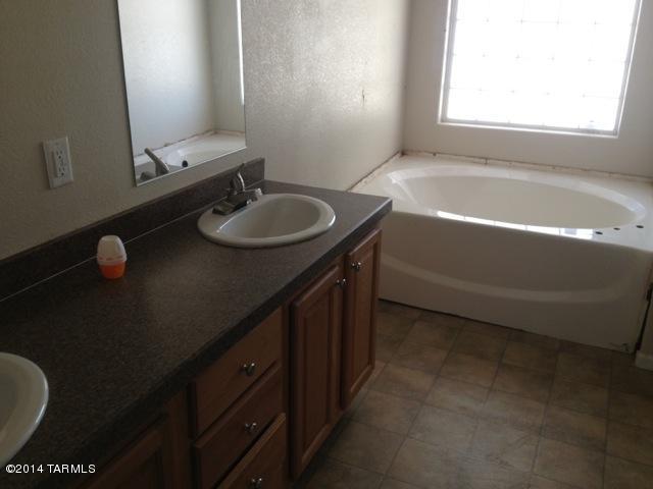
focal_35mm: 35
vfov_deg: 40.7
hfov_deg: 52.6
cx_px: 326
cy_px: 244
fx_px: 660
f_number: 2.4
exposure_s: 1/40
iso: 50
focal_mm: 4.28
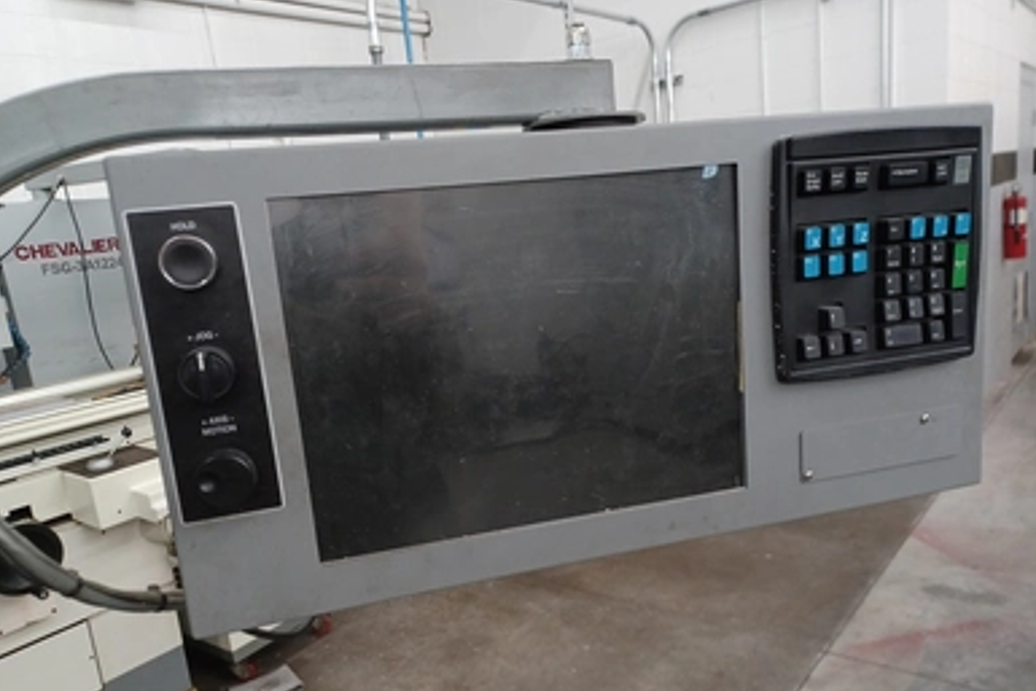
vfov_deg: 47.9
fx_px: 777
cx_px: 519
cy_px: 390
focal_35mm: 27
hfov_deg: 67.4
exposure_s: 1/24
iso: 400
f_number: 1.8
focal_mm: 4.6
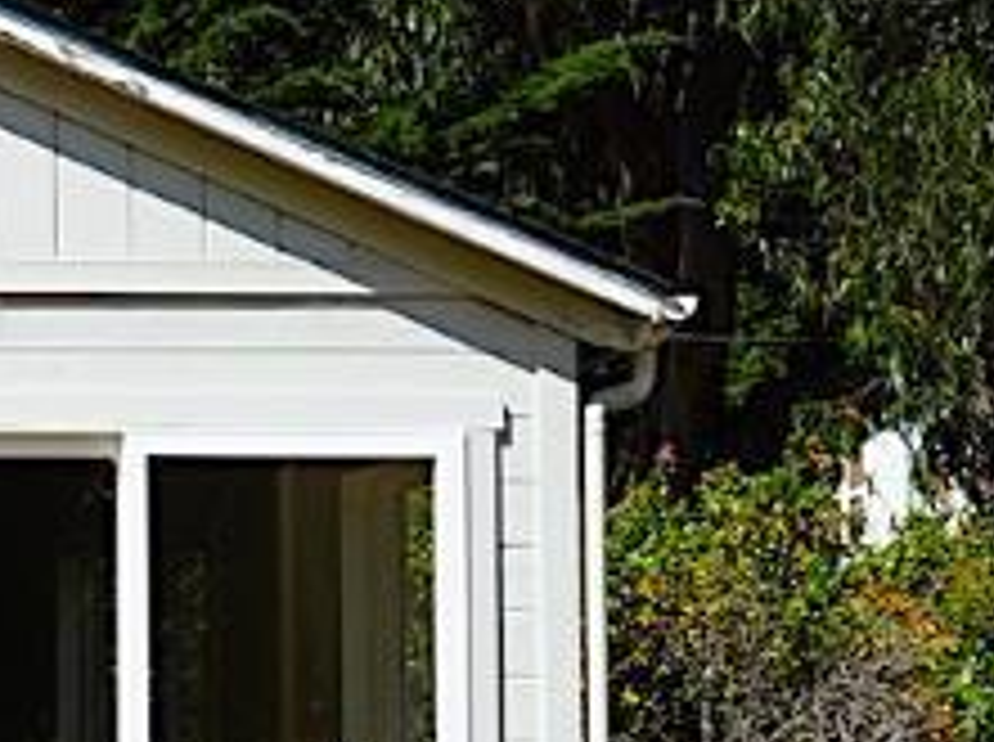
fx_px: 5246
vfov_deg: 8.0
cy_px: 789
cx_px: -1142
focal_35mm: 183
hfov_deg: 9.9
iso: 640
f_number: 8
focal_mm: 28
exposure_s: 1/1250
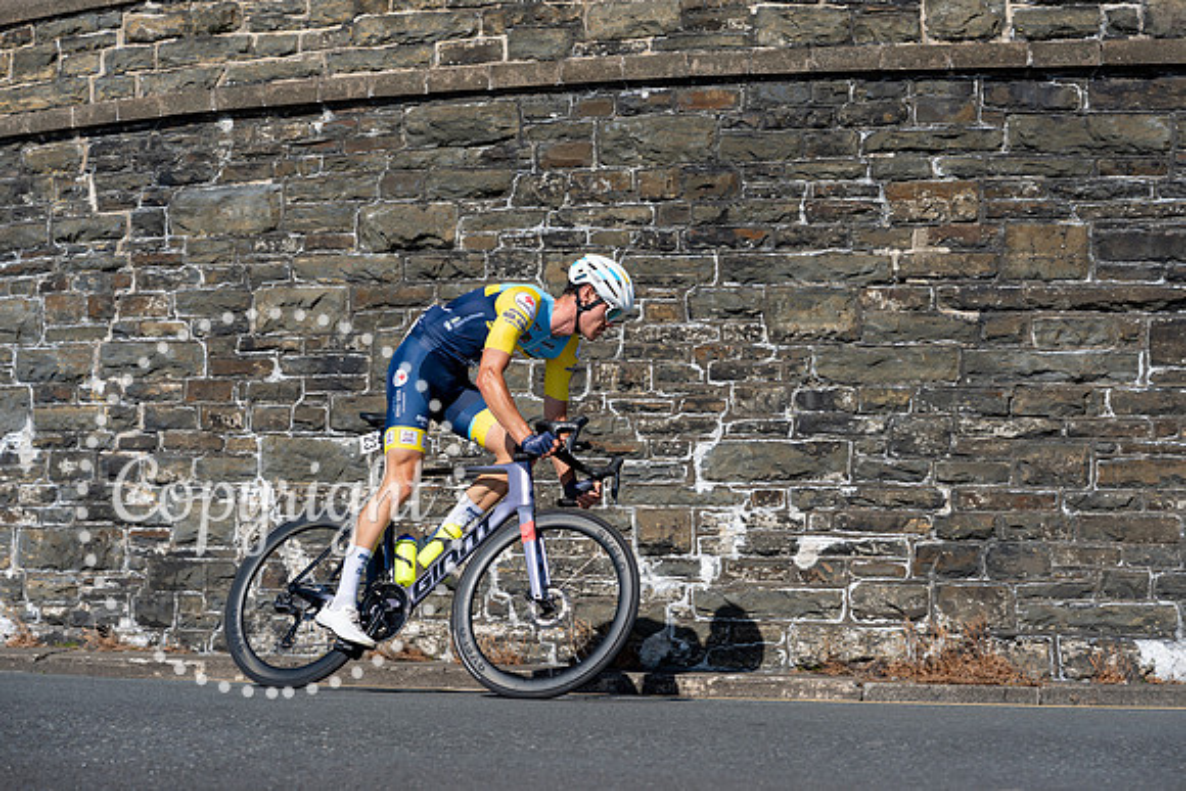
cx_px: 593
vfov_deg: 21.6
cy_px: 396
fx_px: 2076
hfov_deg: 31.9
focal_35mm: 63
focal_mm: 63
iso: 100
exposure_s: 1/1250
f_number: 4
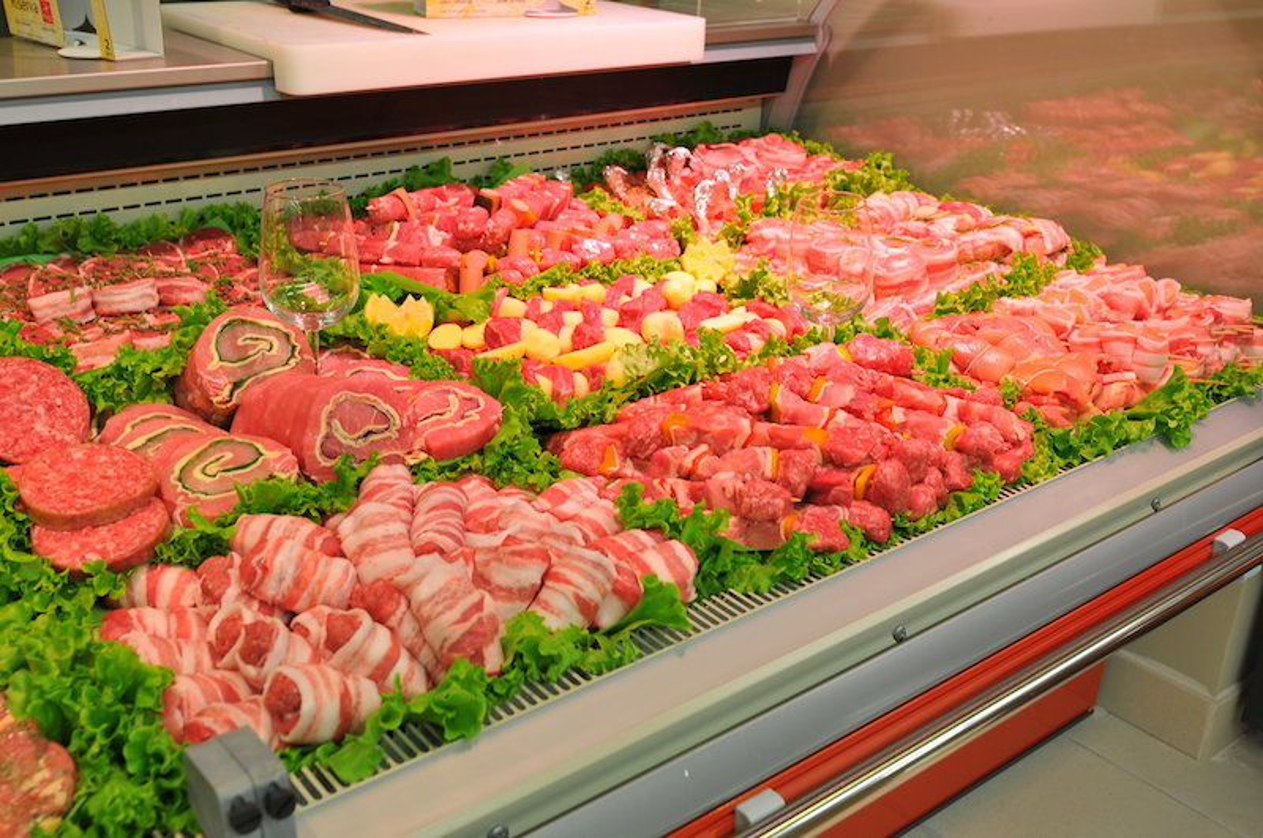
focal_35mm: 36
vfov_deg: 36.8
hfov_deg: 53.2
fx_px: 1261
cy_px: 419
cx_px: 632
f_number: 5
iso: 250
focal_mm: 24
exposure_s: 1/40
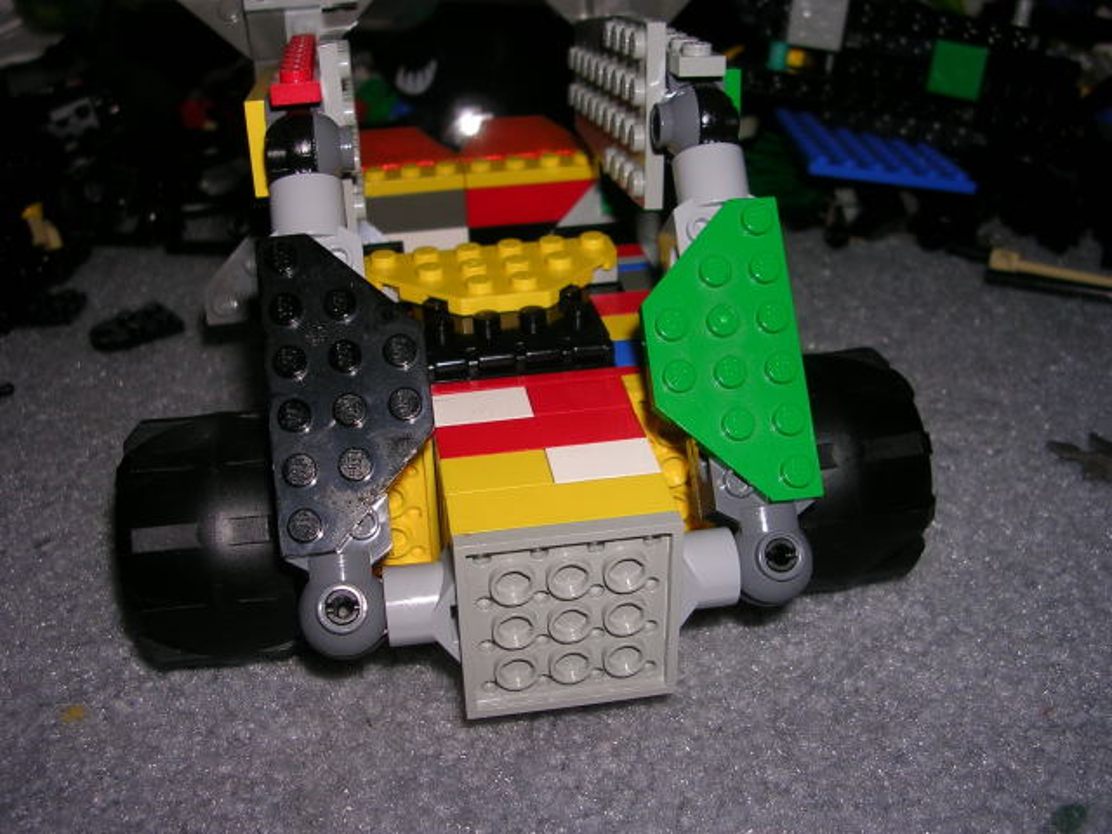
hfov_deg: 49.0
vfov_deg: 37.7
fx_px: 1221
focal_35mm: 38
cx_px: 556
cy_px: 417
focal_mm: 5.8
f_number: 2.8
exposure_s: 1/60.1
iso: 50
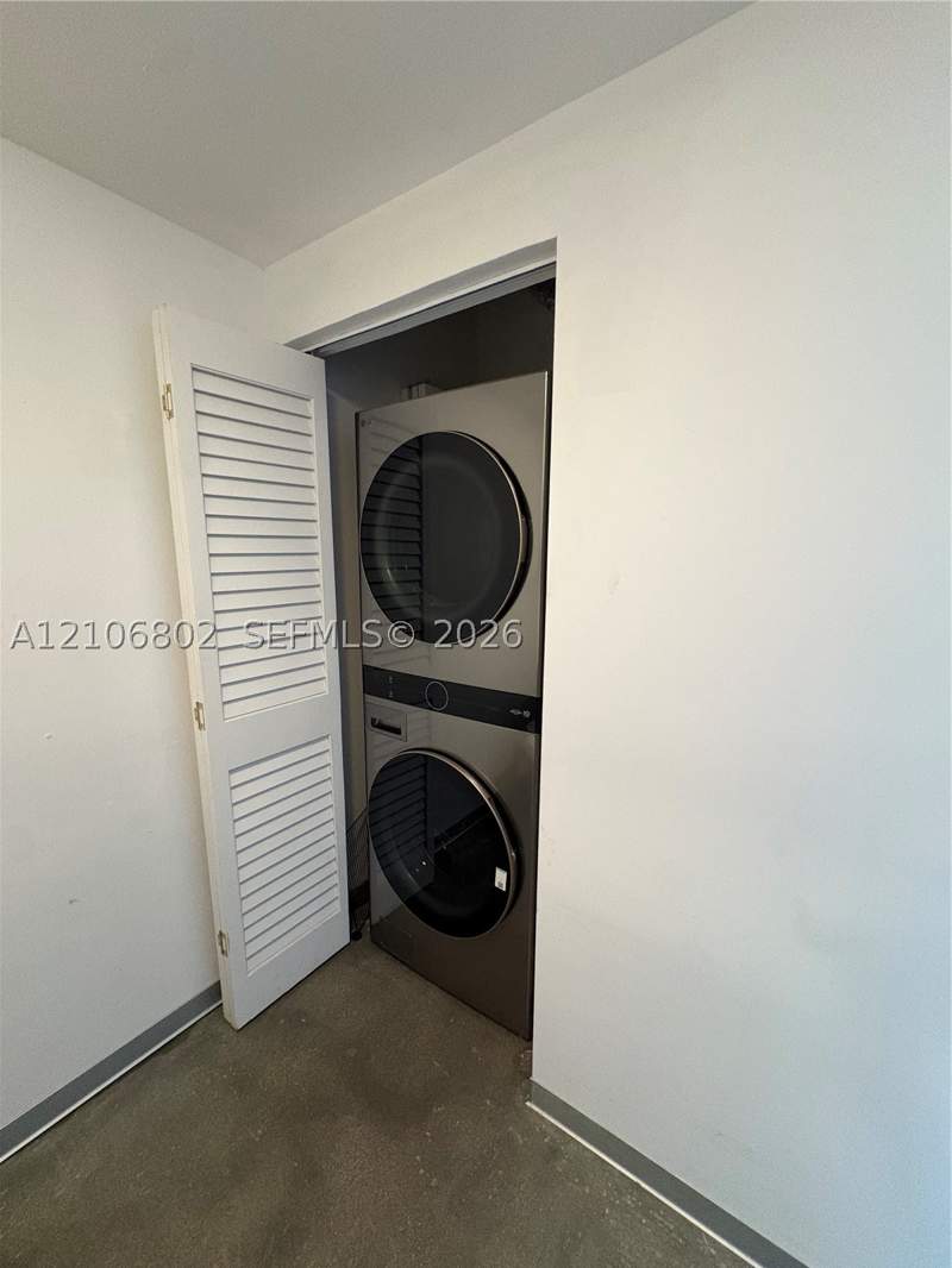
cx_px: 476
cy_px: 634
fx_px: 513
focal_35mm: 14
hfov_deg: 85.7
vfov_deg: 102.1
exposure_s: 1/60
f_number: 2.2
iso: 500
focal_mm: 2.22
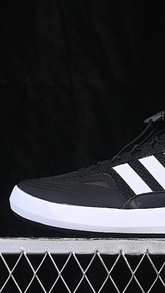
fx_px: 926
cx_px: 150
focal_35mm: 119
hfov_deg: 10.1
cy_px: 146
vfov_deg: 18.0
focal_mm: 50
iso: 160
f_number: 6.3
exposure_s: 1/60
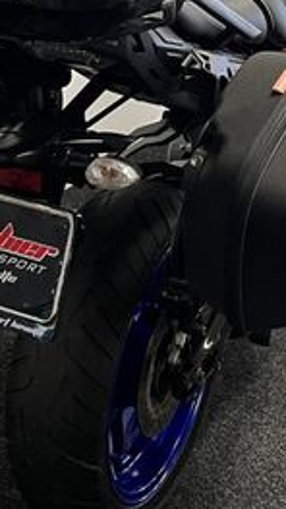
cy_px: 50
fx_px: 930
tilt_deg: -16.6
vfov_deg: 29.3
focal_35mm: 69
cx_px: 70
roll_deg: -3.2
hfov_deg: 17.4
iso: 125
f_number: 1.6
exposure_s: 1/50
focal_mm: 5.1
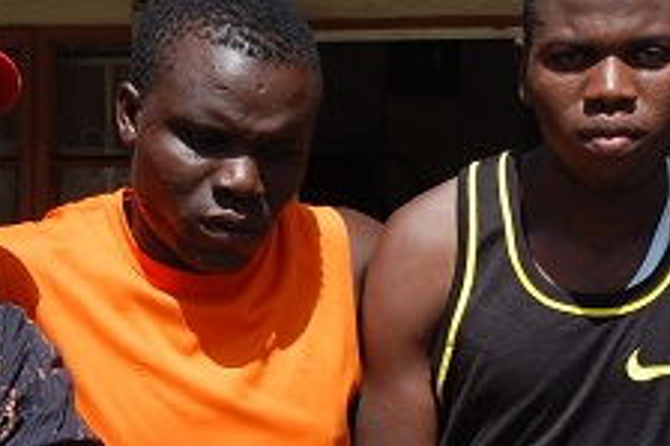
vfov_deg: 10.9
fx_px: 2312
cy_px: 473
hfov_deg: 16.5
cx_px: 380
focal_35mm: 124
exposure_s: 1/250
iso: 200
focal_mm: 31
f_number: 8
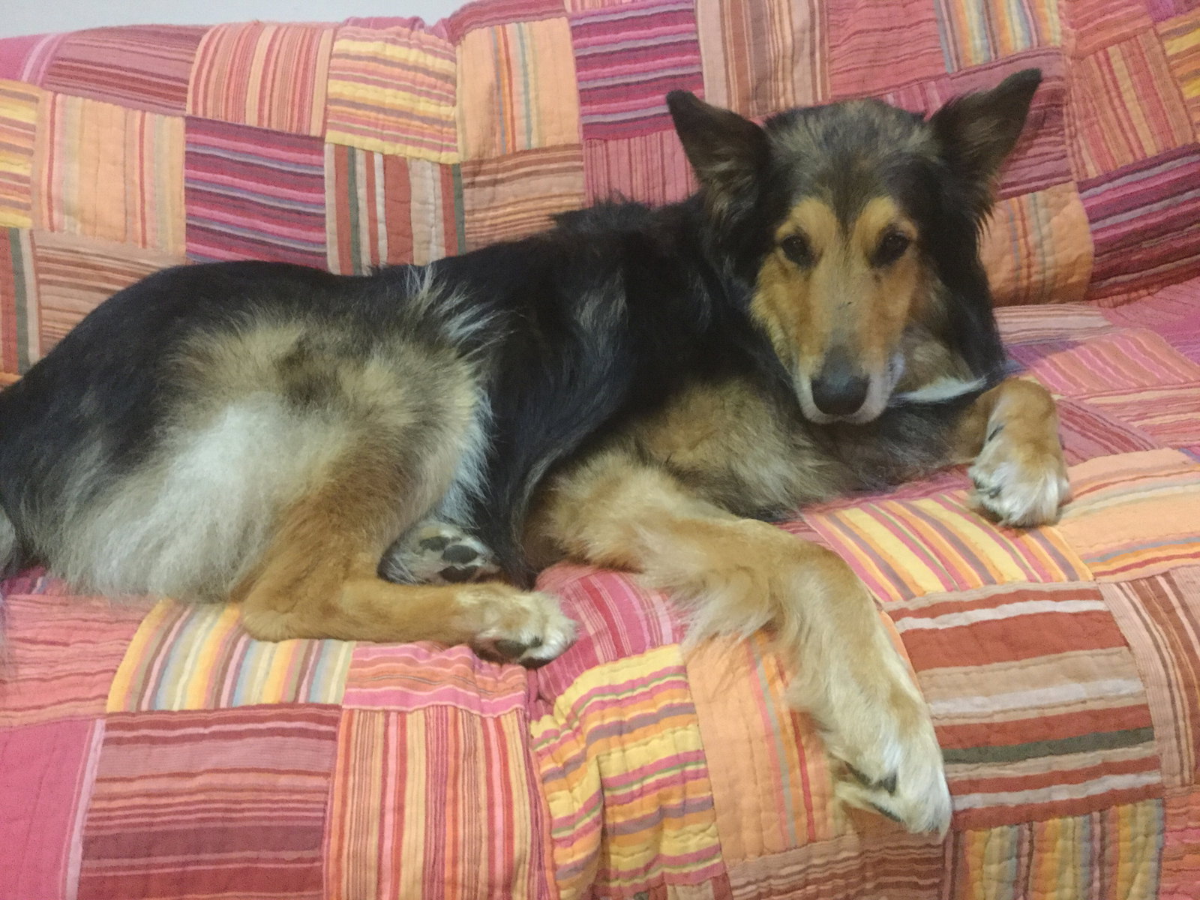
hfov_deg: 58.4
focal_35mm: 31
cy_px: 450
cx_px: 600
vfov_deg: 45.4
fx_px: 1075
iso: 500
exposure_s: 1/15
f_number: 2.4
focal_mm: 3.3
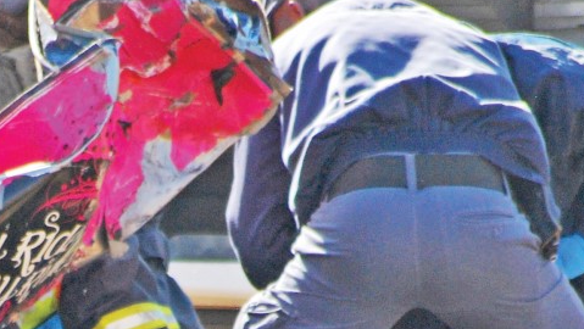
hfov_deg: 1.4
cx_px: 13
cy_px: 491
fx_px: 24603
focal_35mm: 1588
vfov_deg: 0.8
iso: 400
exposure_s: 1/400
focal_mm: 300
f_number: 5.6
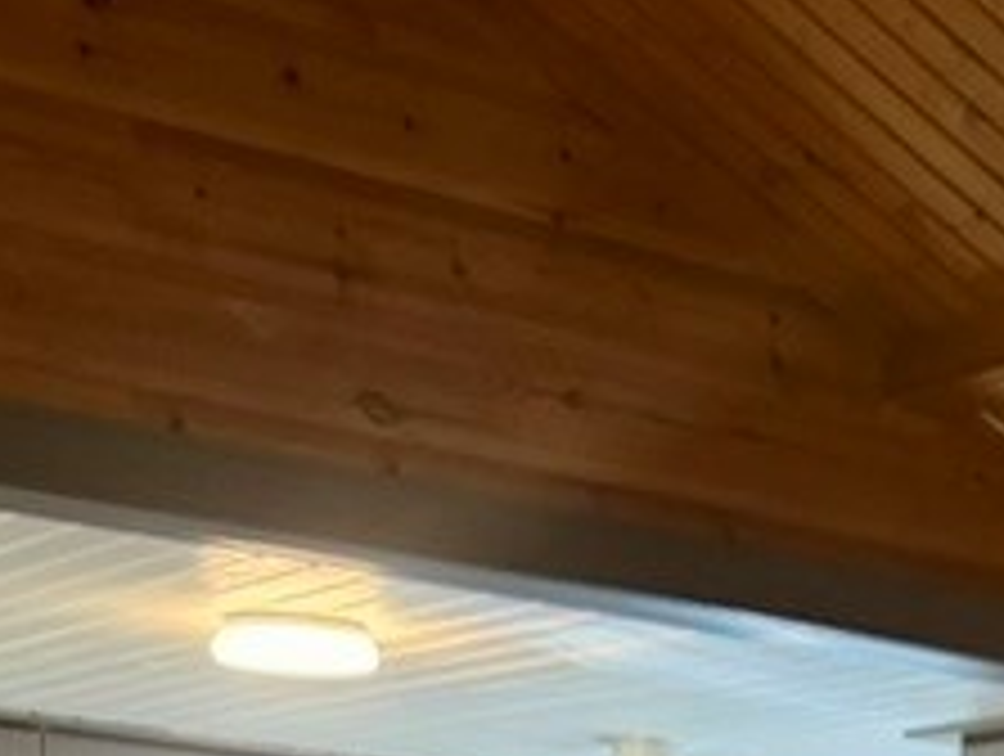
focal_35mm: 110
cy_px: 1678
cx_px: 1198
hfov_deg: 17.1
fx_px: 3196
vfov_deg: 11.6
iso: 250
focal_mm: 6.76
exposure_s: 1/50
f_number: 1.78
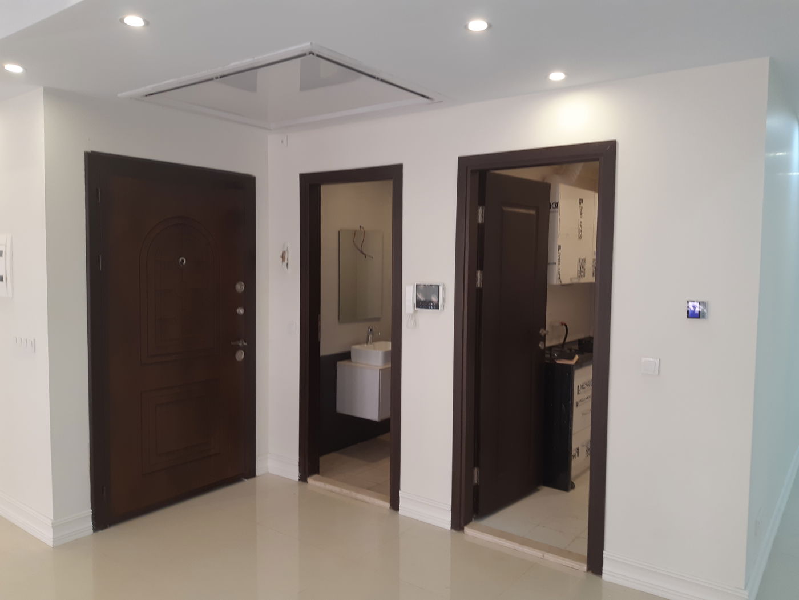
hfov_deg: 67.3
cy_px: 300
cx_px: 400
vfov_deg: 53.1
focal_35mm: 26
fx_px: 600
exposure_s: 1/50
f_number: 1.7
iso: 64
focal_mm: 3.93
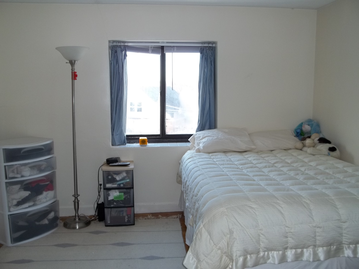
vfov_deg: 42.9
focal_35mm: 33
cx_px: 180
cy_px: 134
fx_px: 342
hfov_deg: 55.4
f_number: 3.3
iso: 100
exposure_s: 1/60
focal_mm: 5.9
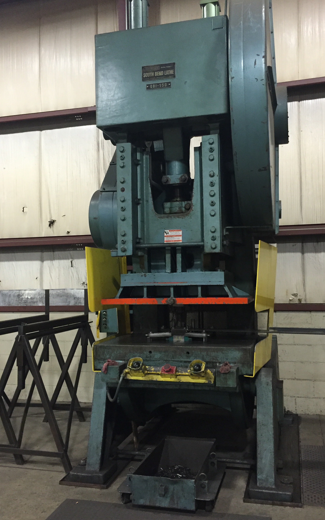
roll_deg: +0.3
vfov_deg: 61.2
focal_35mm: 31
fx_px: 439
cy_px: 261
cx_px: 177
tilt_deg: +5.2
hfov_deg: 40.6
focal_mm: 4.15
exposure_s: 1/24
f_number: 2.2
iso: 250
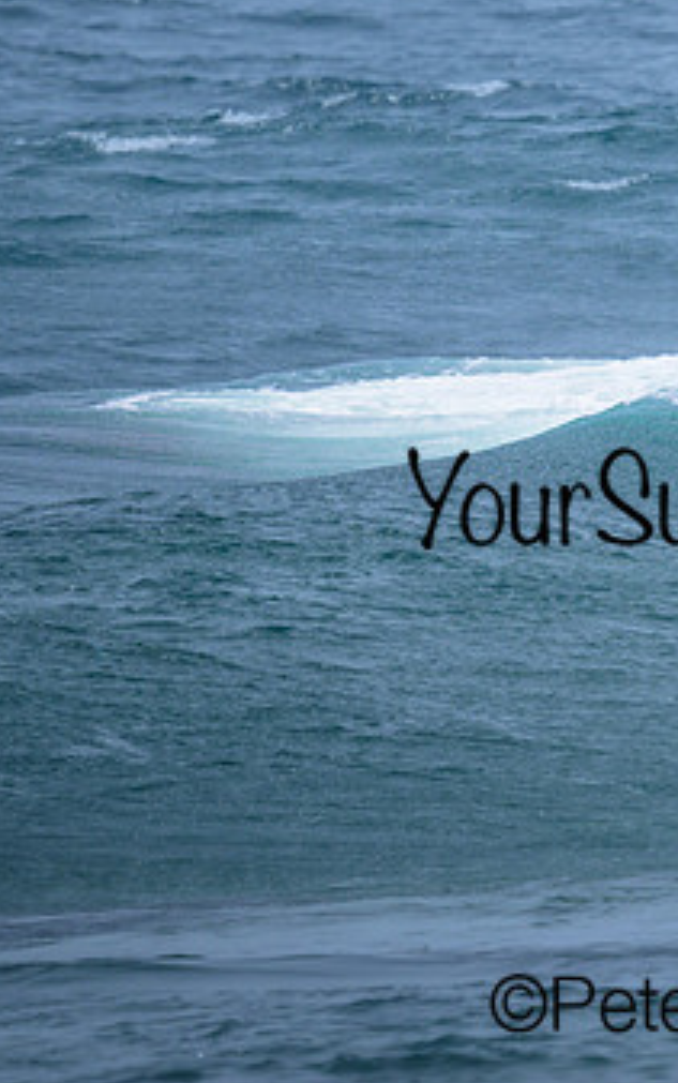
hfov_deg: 0.7
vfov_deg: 1.1
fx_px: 57016
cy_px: 385
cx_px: 904
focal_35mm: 1931
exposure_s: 1/3200
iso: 280
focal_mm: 800
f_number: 6.3
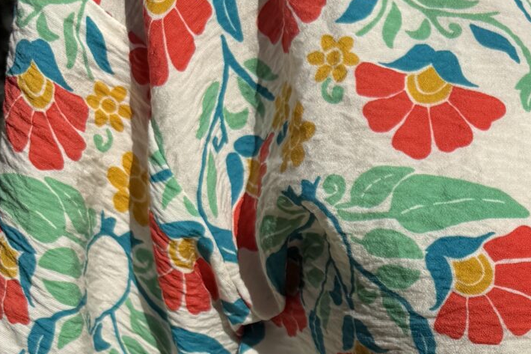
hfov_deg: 21.1
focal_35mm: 90
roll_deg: +0.7
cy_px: 544
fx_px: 1327
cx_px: 638
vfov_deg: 14.1
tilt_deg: -11.7
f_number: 1.78
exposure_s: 1/9091
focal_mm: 6.76
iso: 80
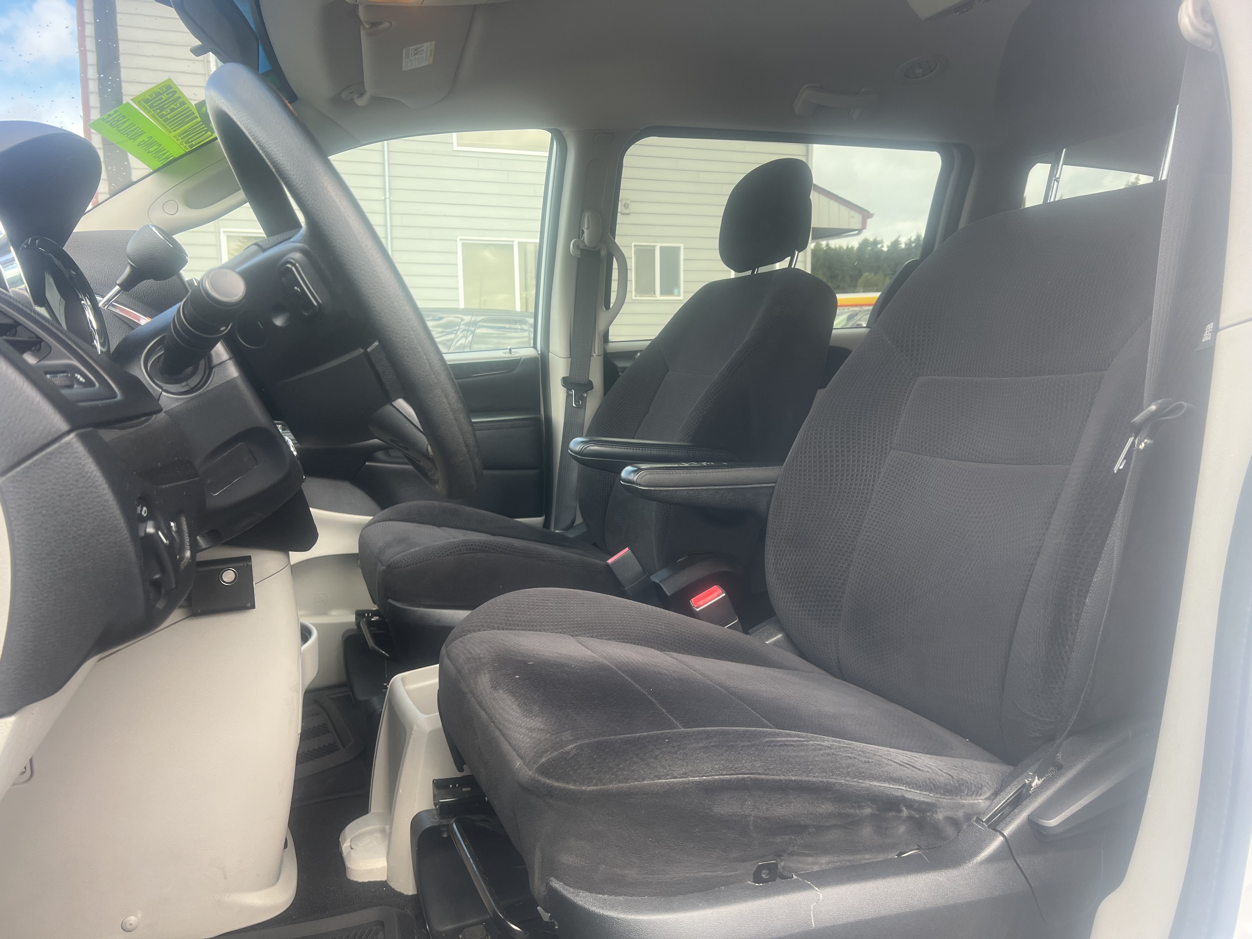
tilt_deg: -7.4
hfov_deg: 67.3
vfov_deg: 53.1
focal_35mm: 26
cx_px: 626
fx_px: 940
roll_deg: +1.2
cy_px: 470
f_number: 1.5
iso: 40
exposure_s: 1/231
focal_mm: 5.7
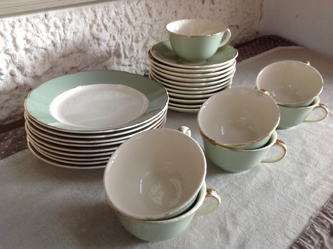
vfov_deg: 40.6
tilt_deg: -31.7
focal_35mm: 35
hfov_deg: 52.7
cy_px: 124
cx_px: 166
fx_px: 336
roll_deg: -1.4
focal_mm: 4.28
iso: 160
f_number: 2.4
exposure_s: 1/15
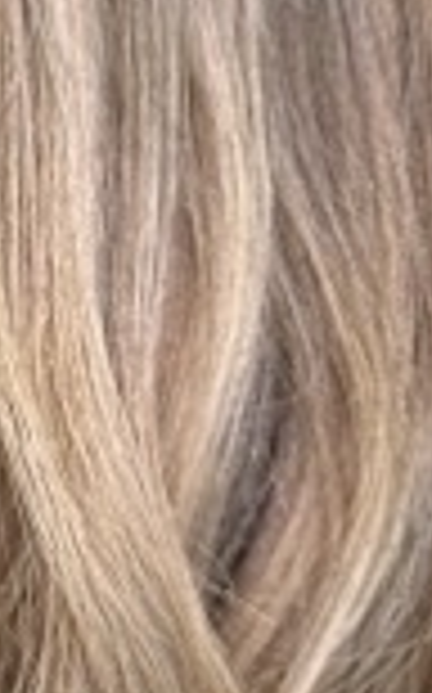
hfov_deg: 4.0
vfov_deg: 6.4
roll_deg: +0.9
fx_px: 6228
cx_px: 32
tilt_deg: -3.9
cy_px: 270
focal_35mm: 330
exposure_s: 1/172
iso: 100
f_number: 1.78
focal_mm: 6.76
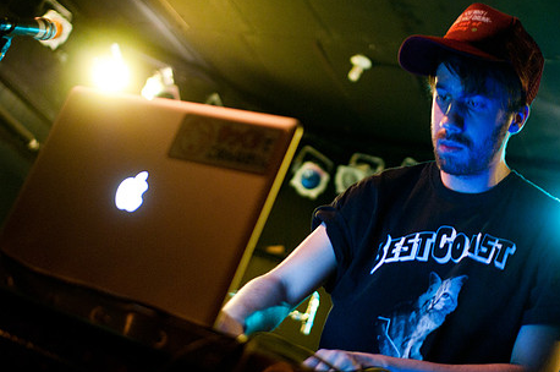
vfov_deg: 23.7
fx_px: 885
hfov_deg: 35.1
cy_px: 189
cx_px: 296
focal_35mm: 57
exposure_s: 1/50
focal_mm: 30
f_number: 1.4
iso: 1000
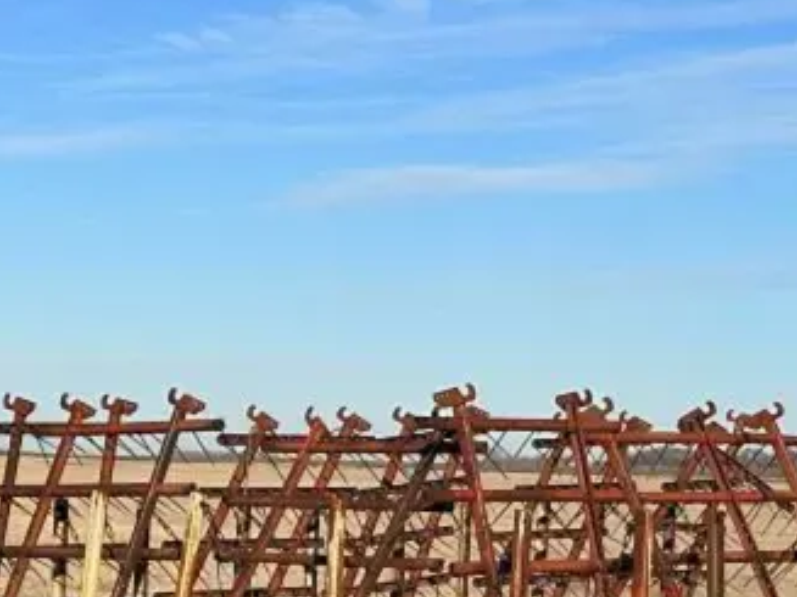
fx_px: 3245
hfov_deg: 14.0
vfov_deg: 10.5
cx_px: 258
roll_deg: -0.2
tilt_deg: +1.6
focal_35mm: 141
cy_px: 548
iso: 64
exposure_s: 1/6211
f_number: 1.78
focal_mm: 6.86
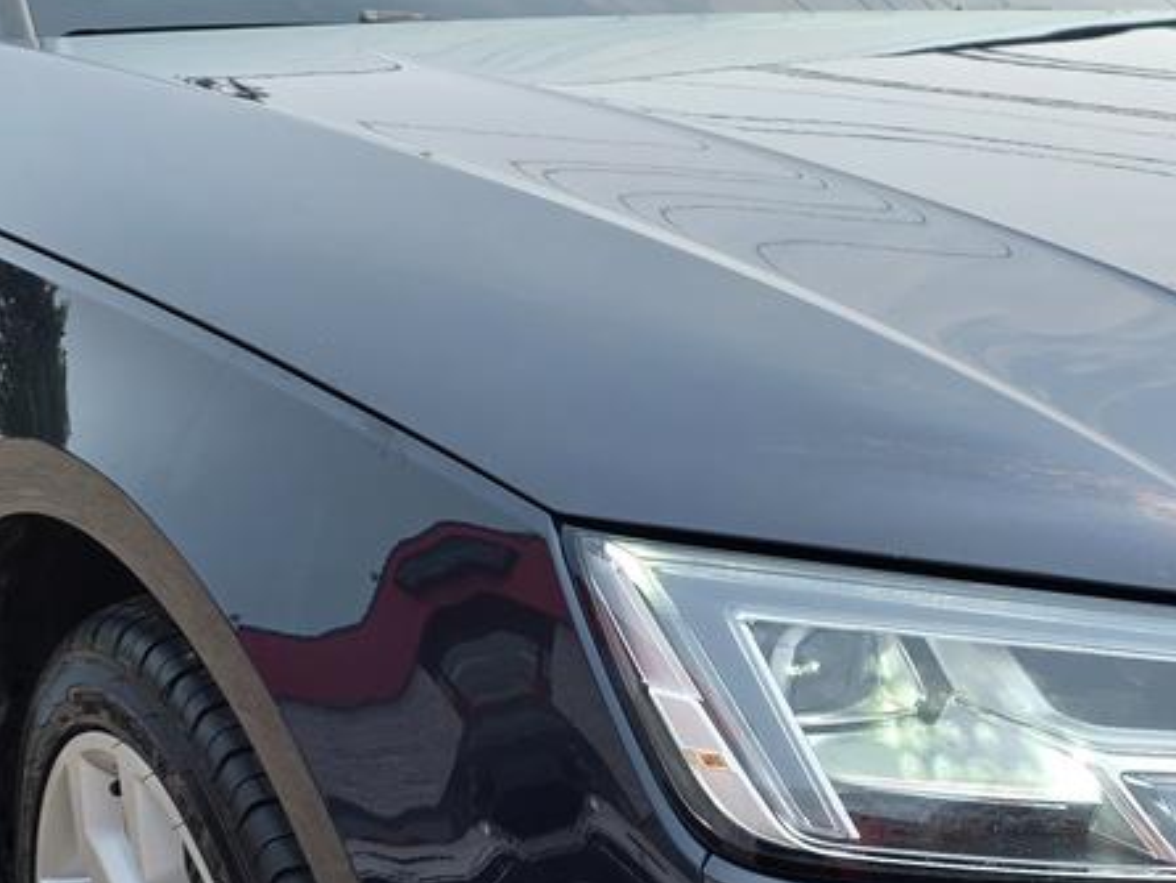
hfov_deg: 28.5
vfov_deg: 21.9
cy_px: 727
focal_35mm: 66
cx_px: 1010
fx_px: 2243
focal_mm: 6.3
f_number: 1.7
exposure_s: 1/1915
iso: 40
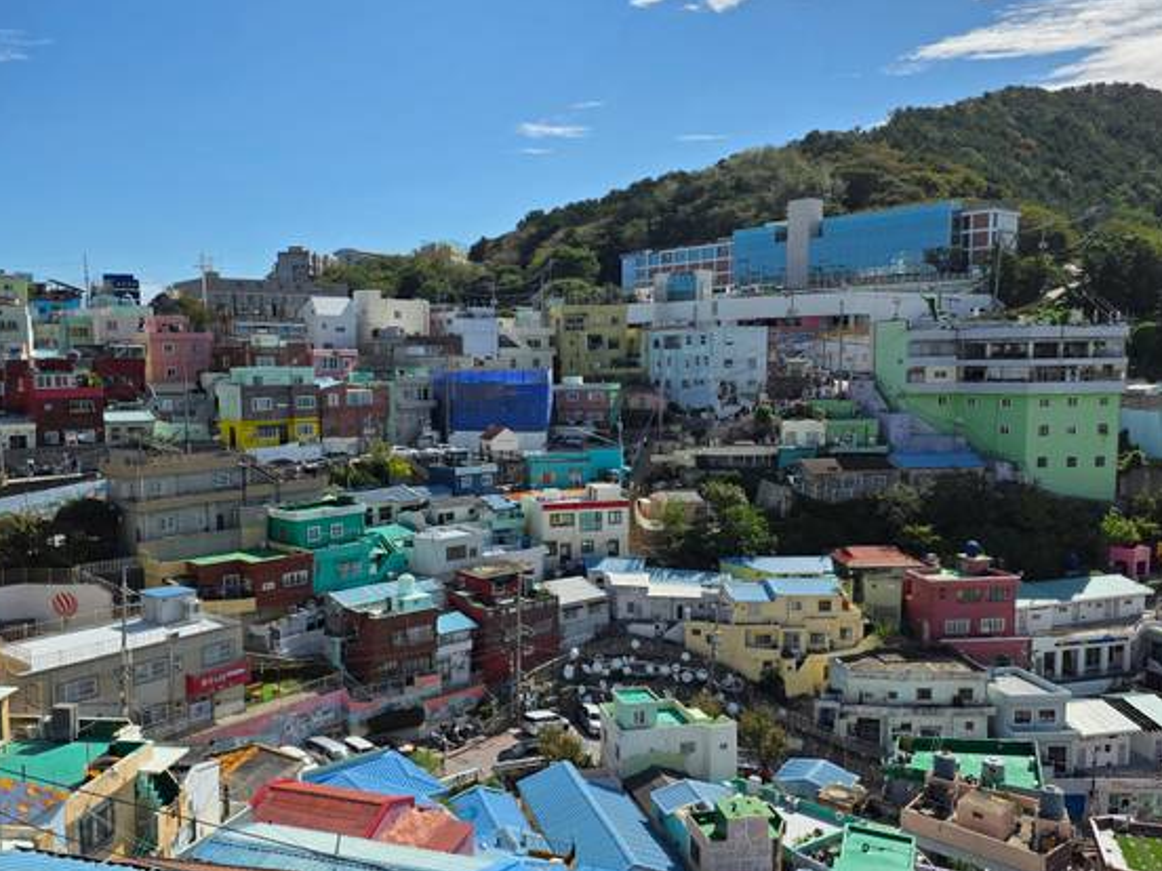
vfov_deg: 46.8
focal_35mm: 30
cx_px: 533
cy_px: 463
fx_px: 1007
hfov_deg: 59.9
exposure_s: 1/7944
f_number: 1.7
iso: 64
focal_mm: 6.3
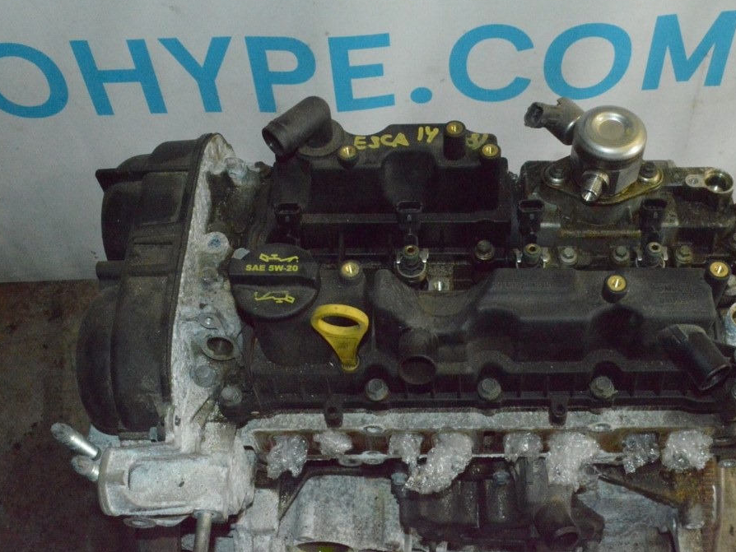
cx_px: 418
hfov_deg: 42.4
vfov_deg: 32.5
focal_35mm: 45
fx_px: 947
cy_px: 274
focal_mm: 27
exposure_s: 1/50
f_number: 25
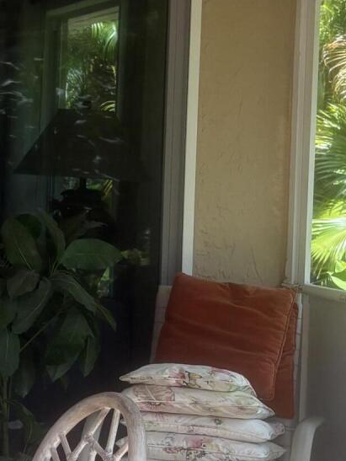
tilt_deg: -4.6
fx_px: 1265
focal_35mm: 95
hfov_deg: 14.9
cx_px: -96
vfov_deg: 20.6
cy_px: 229
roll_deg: -1.7
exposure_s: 1/523
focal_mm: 5.96
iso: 64
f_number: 1.6
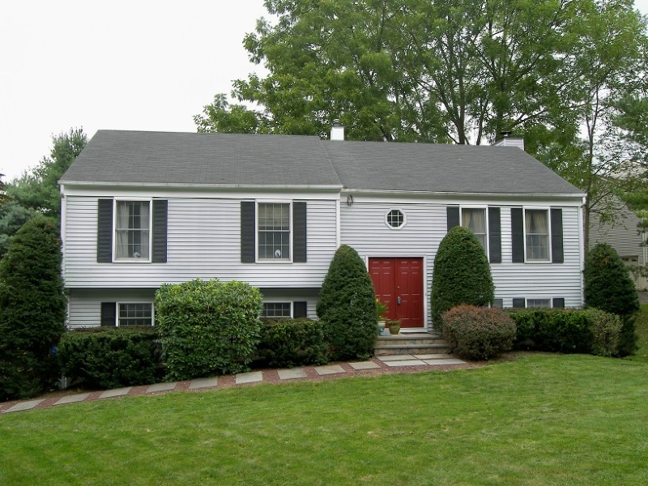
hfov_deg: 56.8
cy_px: 243
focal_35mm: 32
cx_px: 324
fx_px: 599
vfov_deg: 44.2
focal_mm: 6.7
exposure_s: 1/160
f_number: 3.2
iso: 50
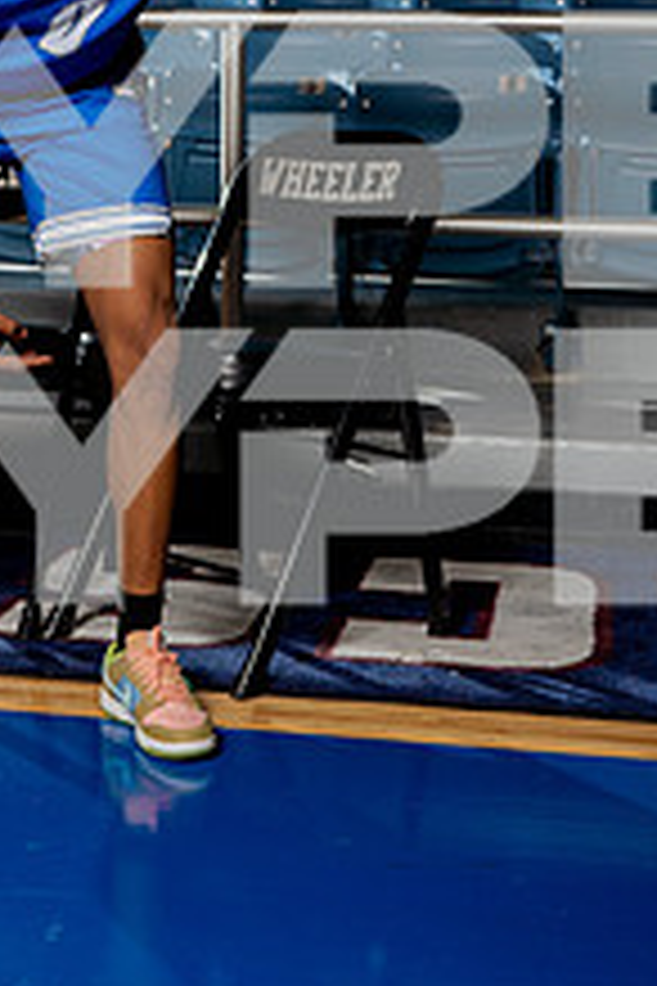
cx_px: 198
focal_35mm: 72
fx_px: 1971
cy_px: 153
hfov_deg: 18.8
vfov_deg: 27.3
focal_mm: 35
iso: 320
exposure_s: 1/250
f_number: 6.3
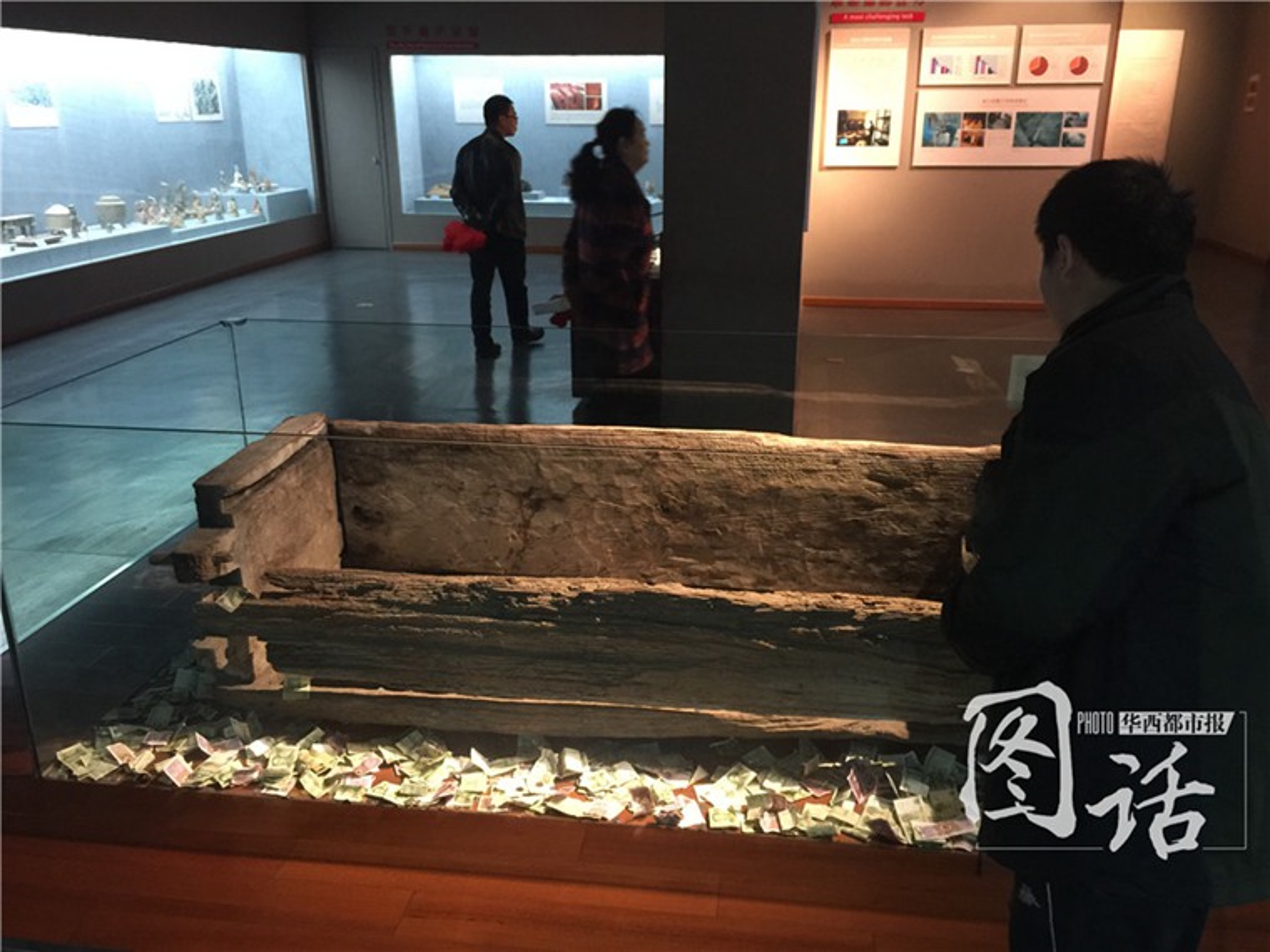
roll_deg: -0.5
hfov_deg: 61.7
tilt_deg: -19.5
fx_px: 1064
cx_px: 635
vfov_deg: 48.2
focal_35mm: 29
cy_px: 476
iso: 100
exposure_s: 1/10
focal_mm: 4.15
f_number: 2.2
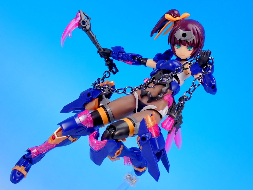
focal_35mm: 88
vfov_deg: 16.8
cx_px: 126
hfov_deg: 22.3
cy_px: 95
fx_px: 643
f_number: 18
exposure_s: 1.6
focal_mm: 15.66
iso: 100
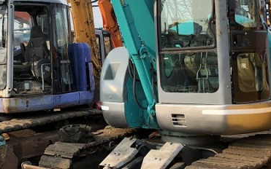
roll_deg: +4.3
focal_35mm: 64
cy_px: 44
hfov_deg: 30.7
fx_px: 473
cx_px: 33
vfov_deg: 20.2
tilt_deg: +8.4
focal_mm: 4
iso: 20
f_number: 1.8
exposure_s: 1/787
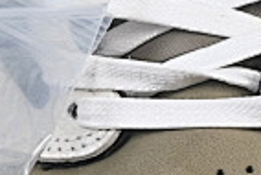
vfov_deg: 2.4
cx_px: 410
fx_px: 4137
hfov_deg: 3.6
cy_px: 122
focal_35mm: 570
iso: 160
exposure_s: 1/80
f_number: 8
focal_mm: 50
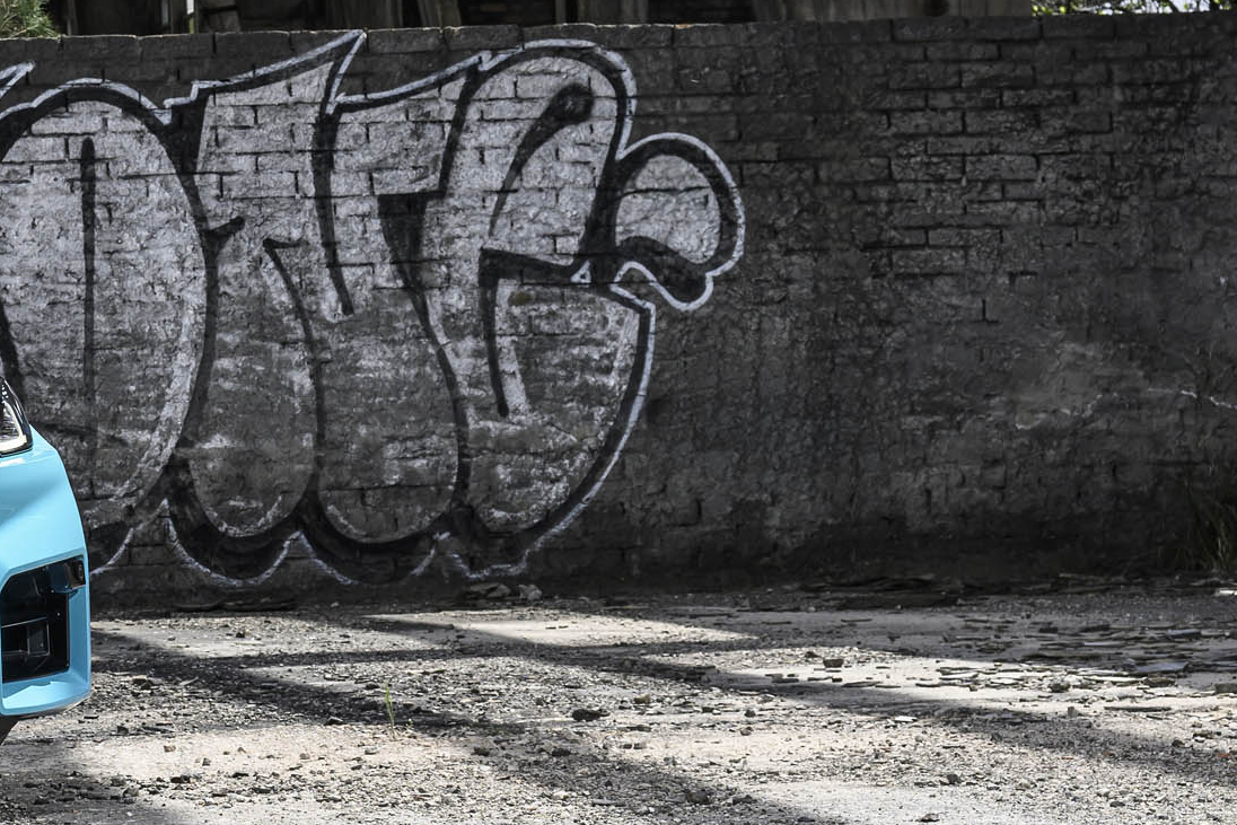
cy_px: 142
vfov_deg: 10.1
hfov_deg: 14.3
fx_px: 4673
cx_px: -464
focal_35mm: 136
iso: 50
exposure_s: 1/160
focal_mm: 46
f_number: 8
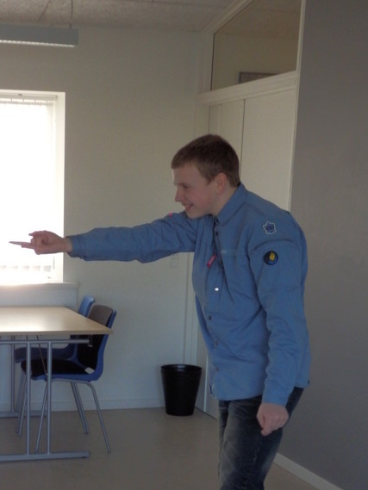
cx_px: 90
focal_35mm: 65
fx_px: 921
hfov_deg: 22.4
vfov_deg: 28.8
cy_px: 424
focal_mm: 6.6
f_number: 3.6
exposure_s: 1/60
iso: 250
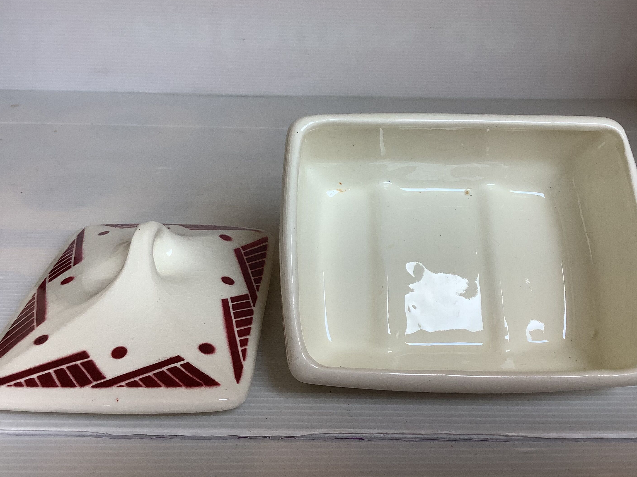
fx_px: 662
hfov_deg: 51.4
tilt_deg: -25.2
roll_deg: -0.5
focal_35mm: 36
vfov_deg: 39.6
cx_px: 322
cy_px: 220
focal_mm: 3.3
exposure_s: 1/100
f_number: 2.4
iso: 40
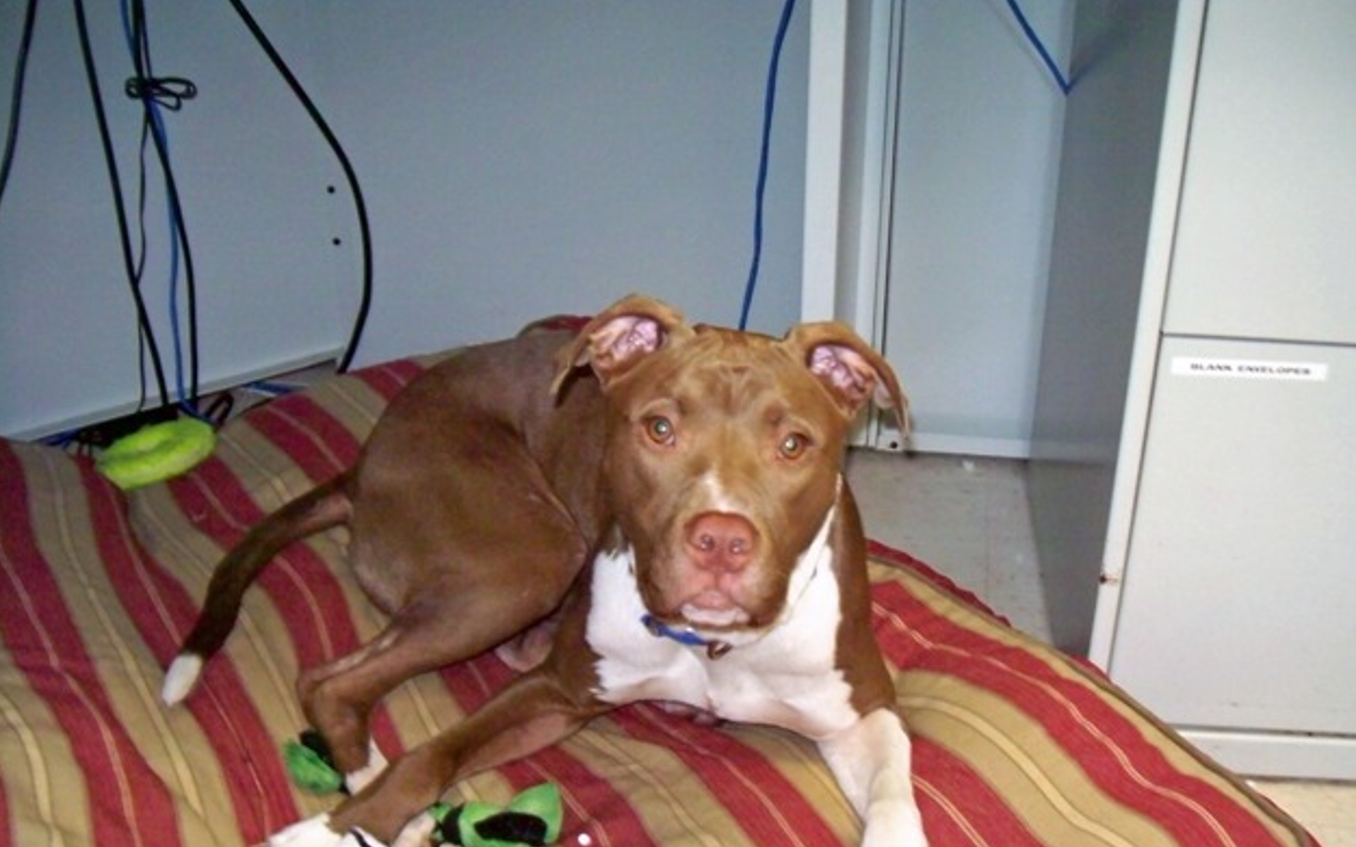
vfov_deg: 32.7
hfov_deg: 50.4
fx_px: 1441
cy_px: 505
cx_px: 684
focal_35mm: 39
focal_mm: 6
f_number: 2.7
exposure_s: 1/64
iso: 160
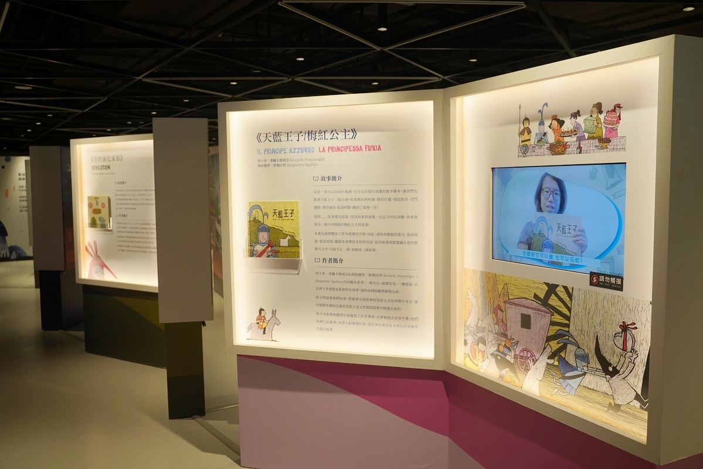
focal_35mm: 32
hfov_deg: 58.7
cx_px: 352
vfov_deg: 41.1
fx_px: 625
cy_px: 234
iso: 400
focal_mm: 32
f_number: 4
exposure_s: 1/160
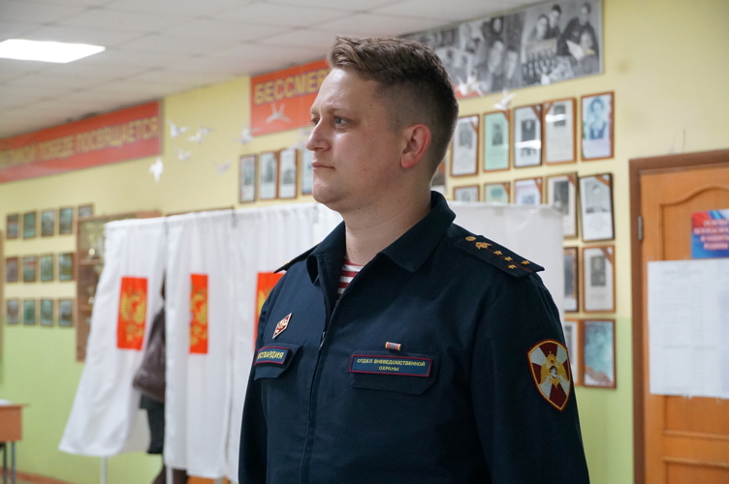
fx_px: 1548
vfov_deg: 17.8
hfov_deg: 26.5
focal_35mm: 76
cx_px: 364
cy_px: 242
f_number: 5
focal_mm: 51
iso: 5000
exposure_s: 1/160
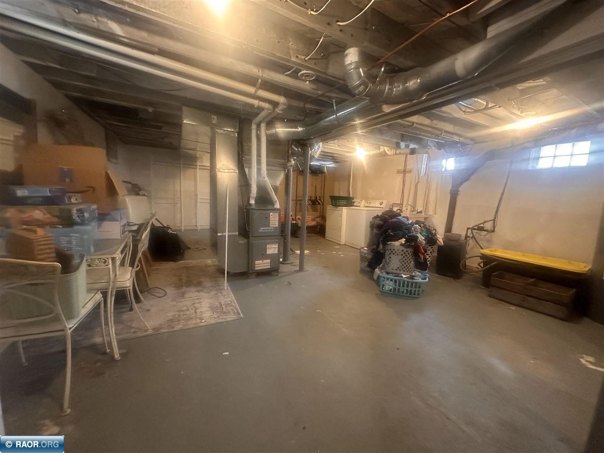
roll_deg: -3.8
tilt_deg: -7.2
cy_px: 226
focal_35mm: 14
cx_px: 302
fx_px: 244
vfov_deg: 85.7
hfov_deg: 102.1
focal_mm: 2.22
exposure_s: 1/60
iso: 1000
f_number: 2.2
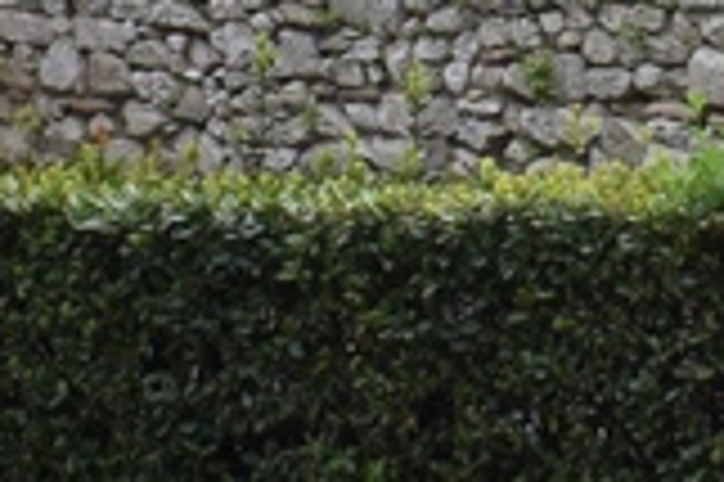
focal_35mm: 224
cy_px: -482
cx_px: 364
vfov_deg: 6.0
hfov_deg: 9.2
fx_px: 4500
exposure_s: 1/250
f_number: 8
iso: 320
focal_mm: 20
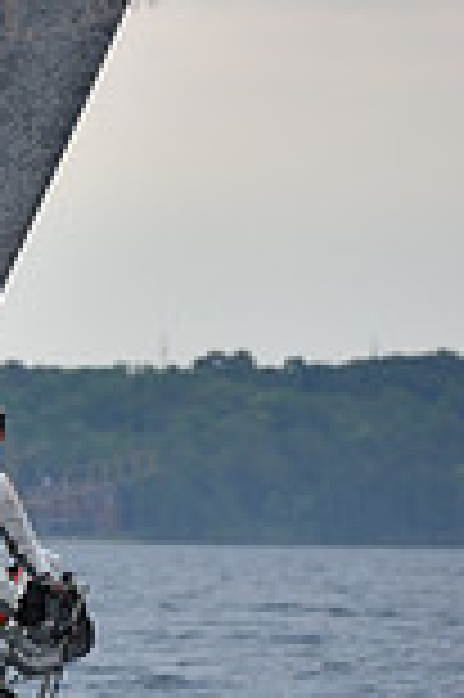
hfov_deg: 1.8
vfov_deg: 2.7
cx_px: -707
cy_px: 354
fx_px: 14551
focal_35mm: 751
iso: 400
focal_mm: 200
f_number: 6.3
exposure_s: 1/800
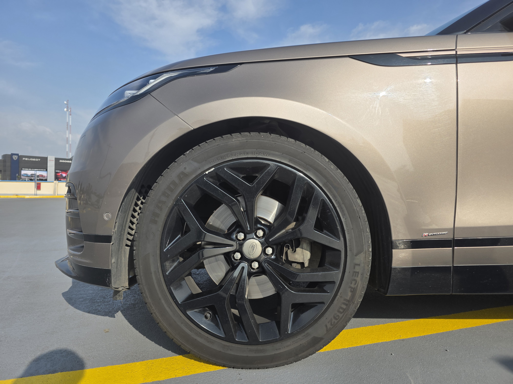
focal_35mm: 23
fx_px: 341
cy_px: 192
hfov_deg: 73.9
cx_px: 256
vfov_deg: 58.9
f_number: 1.7
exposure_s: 1/7061
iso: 80
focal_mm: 6.3
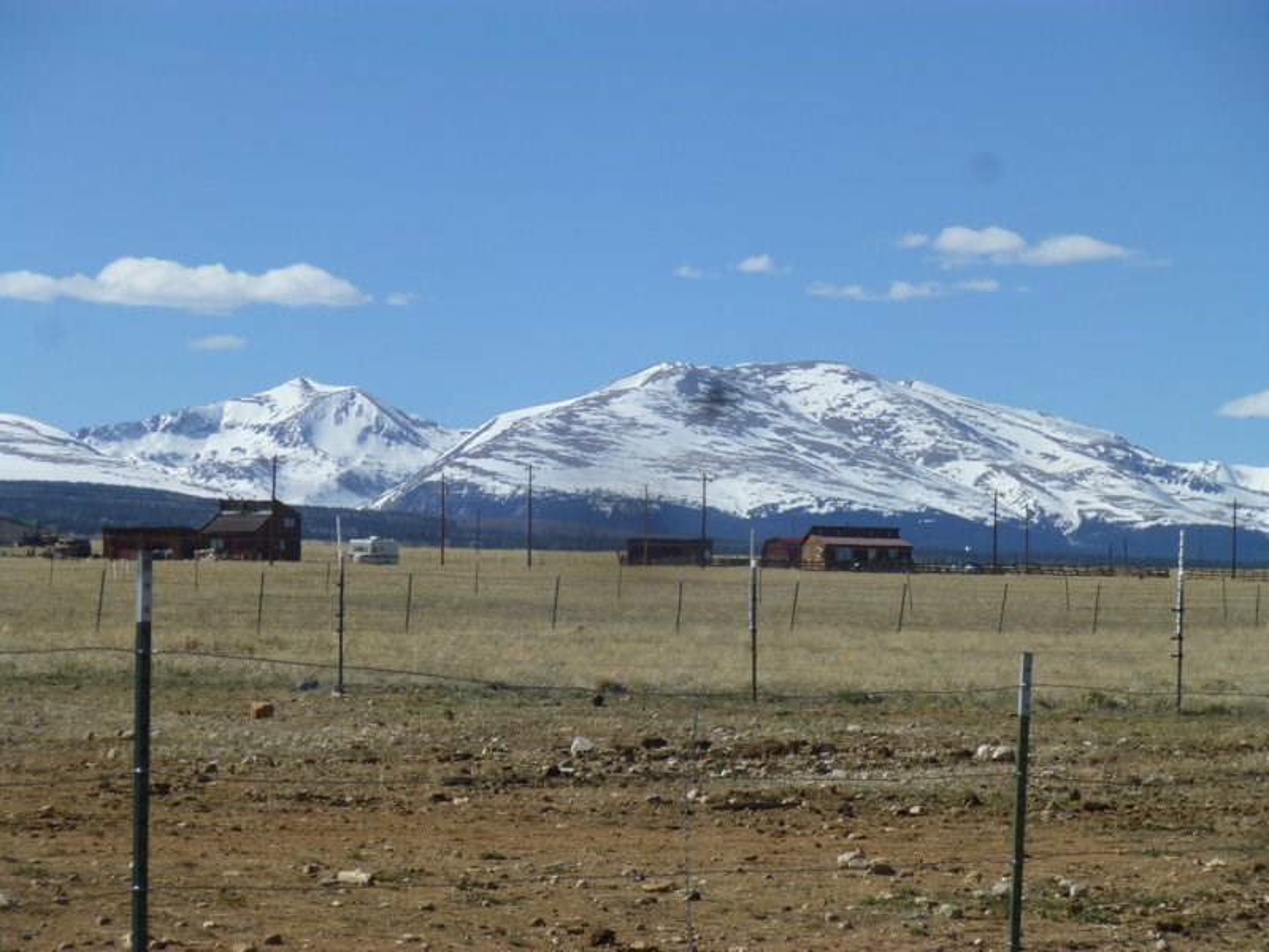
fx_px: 5865
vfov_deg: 9.3
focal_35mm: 160
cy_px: 476
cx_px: 634
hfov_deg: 12.3
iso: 100
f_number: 5.8
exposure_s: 1/800
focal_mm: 28.6
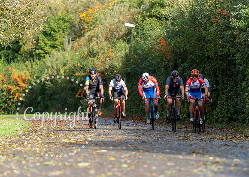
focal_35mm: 238
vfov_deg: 6.0
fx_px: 1682
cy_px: 97
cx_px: 147
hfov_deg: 8.5
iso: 200
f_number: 4
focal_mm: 200
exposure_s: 1/800
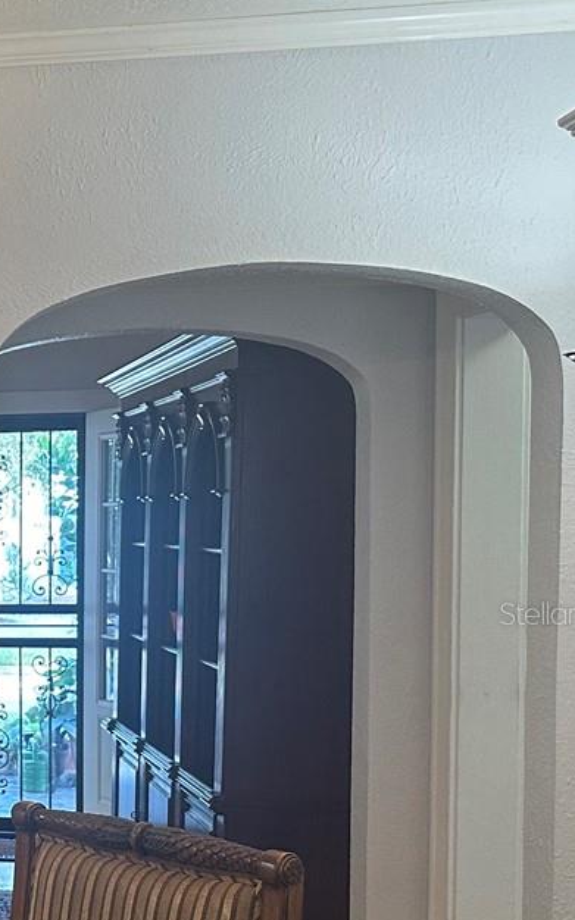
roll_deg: +0.7
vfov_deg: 31.3
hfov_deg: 16.1
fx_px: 1630
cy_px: 613
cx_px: -538
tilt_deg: -1.4
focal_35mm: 65
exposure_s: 1/120
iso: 200
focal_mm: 6.86
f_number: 1.78
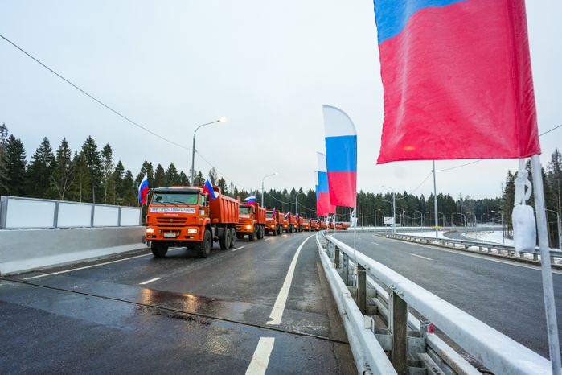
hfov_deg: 84.0
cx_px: 281
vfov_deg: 61.9
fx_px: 312
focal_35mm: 20
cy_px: 188
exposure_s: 1/500
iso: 1000
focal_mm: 20
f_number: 4
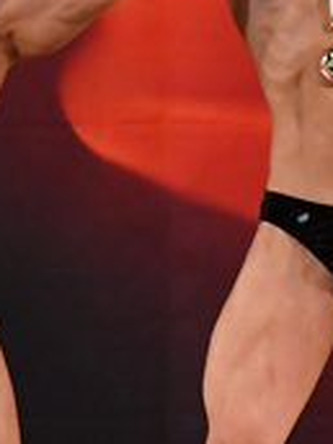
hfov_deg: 1.7
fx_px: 11210
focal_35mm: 874
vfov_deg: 2.3
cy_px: 212
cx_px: 412
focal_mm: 135
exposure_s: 1/400
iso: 3200
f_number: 5.6
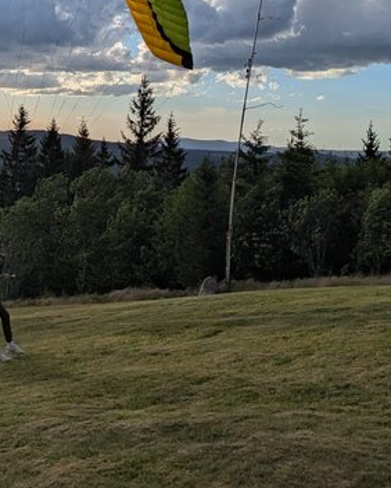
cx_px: 19
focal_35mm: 60
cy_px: 50
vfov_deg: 30.1
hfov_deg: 24.5
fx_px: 867
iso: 45
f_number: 1.85
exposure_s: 1/5650
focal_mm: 6.81
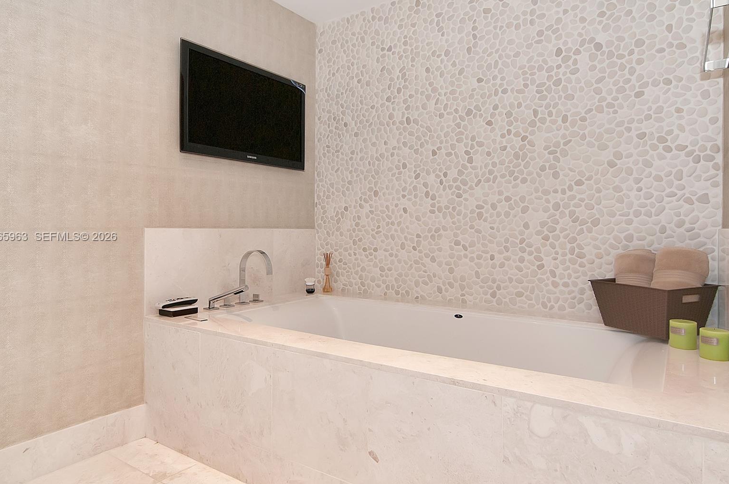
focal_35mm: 22
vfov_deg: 57.1
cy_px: 237
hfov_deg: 78.6
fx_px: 445
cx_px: 350
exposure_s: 1/60
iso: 400
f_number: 5.6
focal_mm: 14
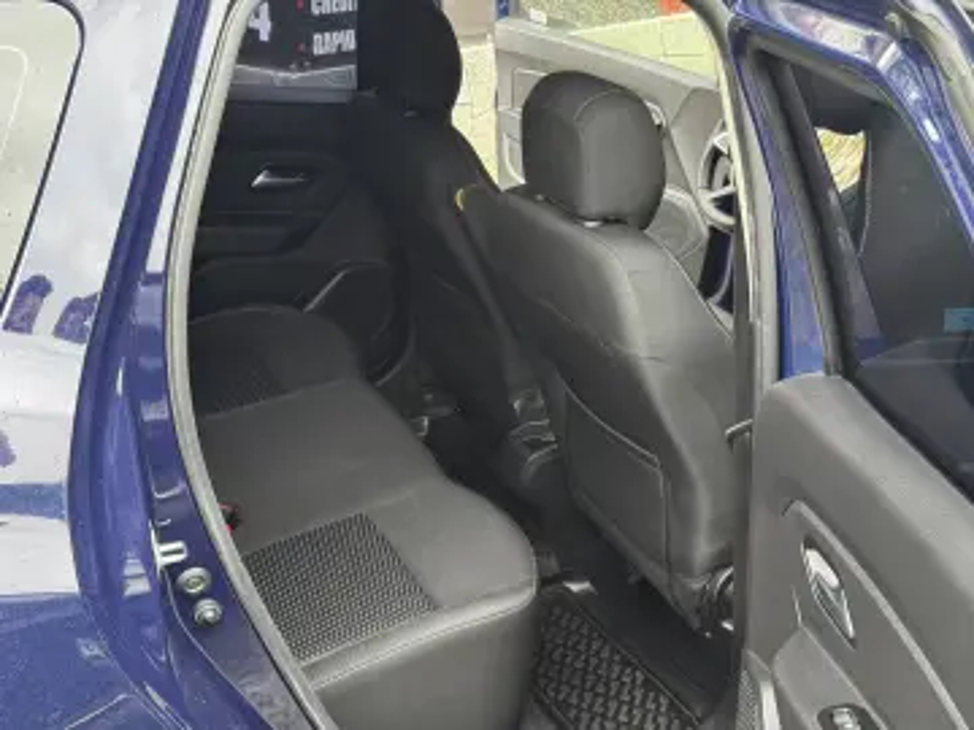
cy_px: 365
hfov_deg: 39.7
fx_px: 1351
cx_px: 487
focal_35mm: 48
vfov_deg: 30.3
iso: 100
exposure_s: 1/61
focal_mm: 6.76
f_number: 1.78
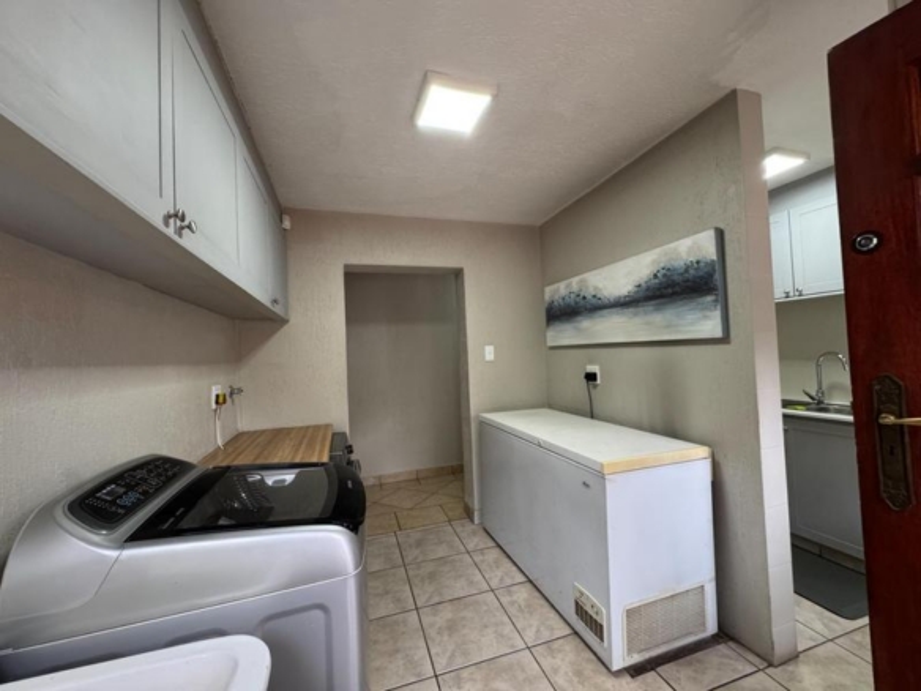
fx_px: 372
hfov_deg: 102.1
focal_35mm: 14
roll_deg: +1.7
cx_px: 460
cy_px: 346
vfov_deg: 85.7
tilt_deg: +1.6
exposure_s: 1/92
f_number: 2.2
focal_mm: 2.22
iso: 320
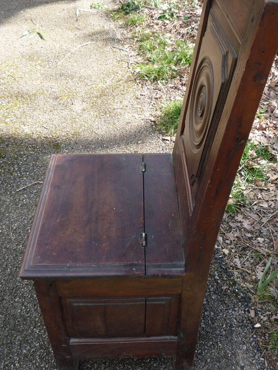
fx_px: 407
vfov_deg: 49.0
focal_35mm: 38
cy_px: 180
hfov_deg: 37.7
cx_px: 147
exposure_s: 1/100
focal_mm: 5.2
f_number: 4
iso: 100
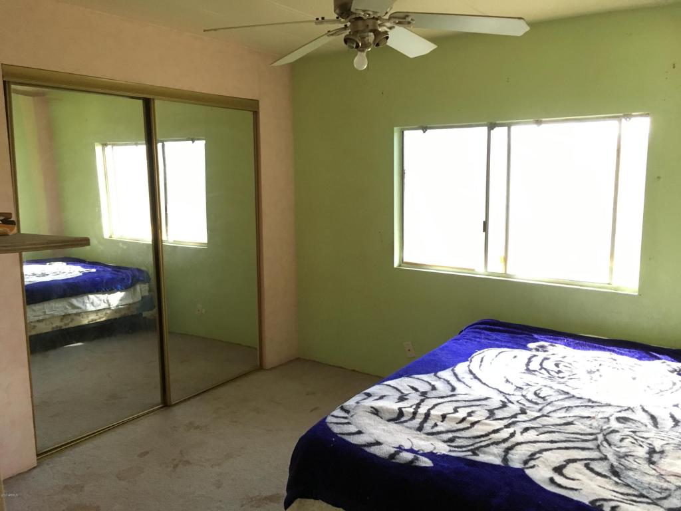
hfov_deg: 61.7
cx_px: 340
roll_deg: +1.4
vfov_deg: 48.2
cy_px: 256
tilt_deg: -9.9
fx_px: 571
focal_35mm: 29
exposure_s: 1/30
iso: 200
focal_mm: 4.15
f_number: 2.2
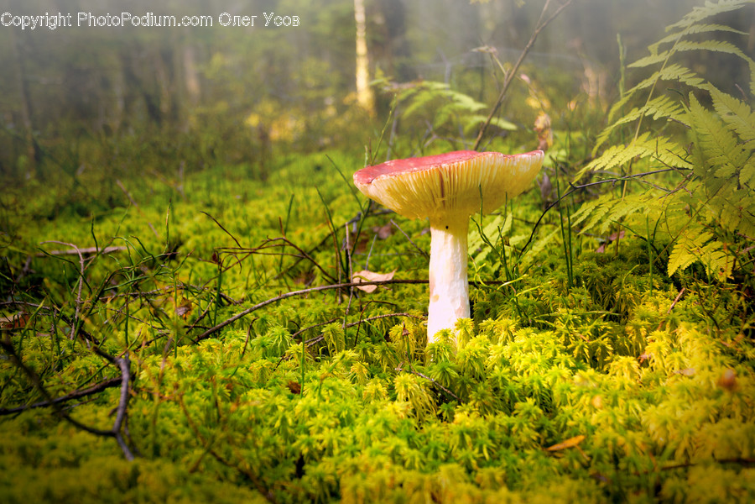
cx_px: 378
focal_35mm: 39
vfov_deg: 34.2
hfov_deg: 49.6
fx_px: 818
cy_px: 252
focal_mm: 26
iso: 125
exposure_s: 1/60
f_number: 4.5
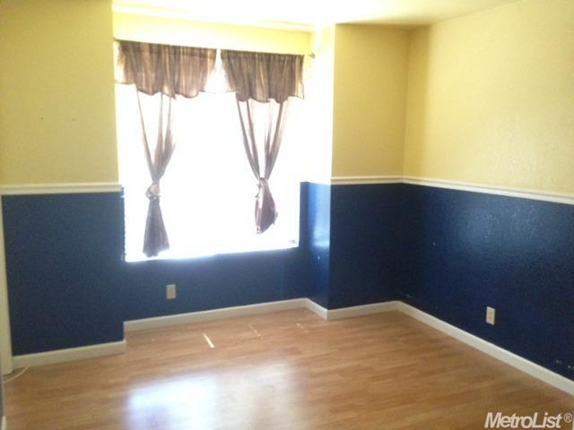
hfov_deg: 55.4
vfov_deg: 42.9
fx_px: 547
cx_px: 287
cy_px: 215
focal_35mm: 33
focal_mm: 4.12
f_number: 2.4
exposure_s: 1/15
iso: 500
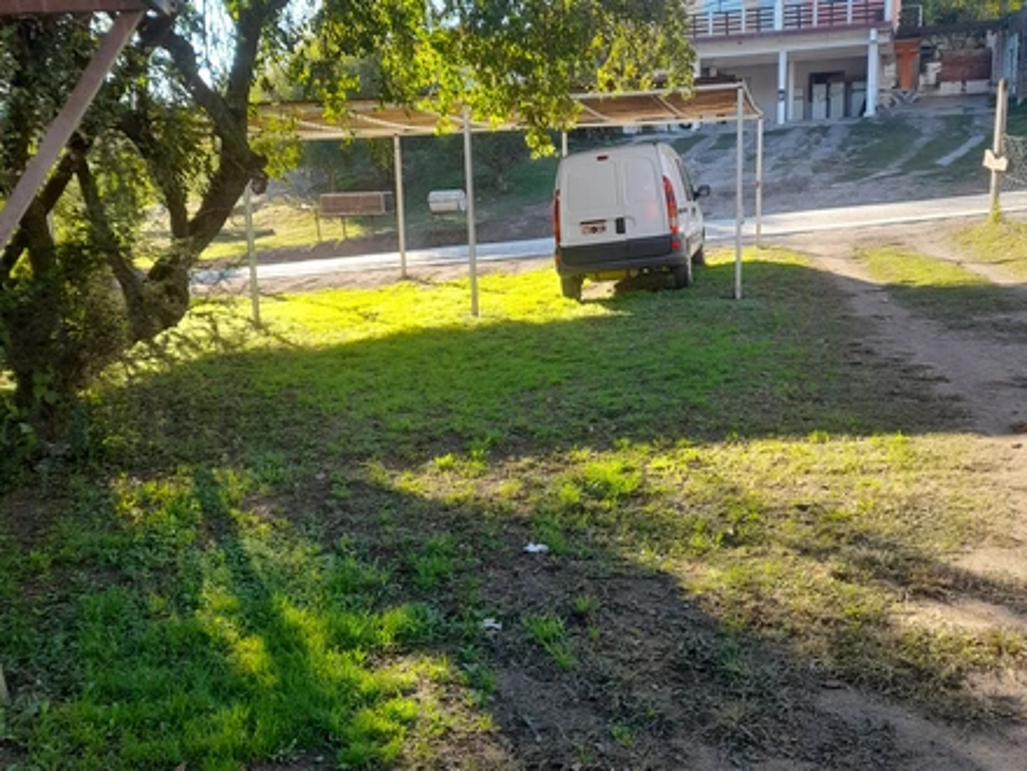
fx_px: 742
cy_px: 386
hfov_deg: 69.4
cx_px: 514
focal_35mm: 25
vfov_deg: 54.9
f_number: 2
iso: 32
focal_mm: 4.6
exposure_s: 1/100
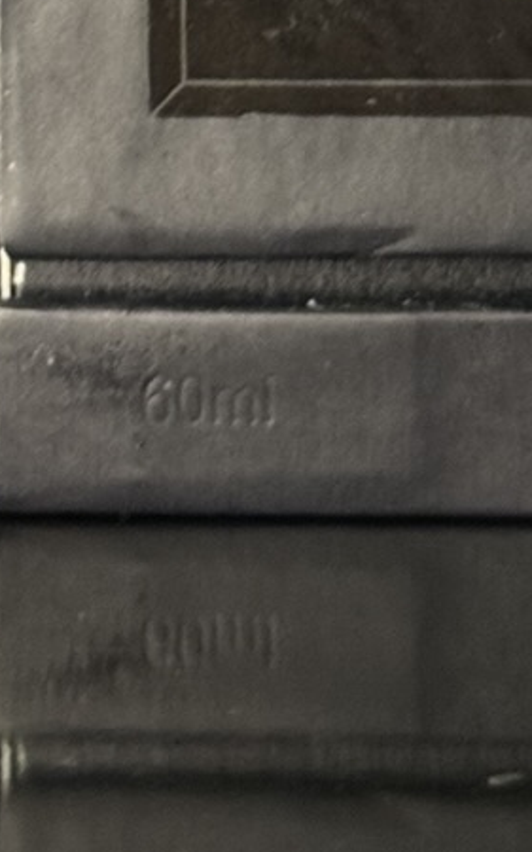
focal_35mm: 226
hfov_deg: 5.8
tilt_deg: +1.9
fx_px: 5246
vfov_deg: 8.8
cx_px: 104
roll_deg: -0.3
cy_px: -771
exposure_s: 1/40
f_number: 1.78
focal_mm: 6.76
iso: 500
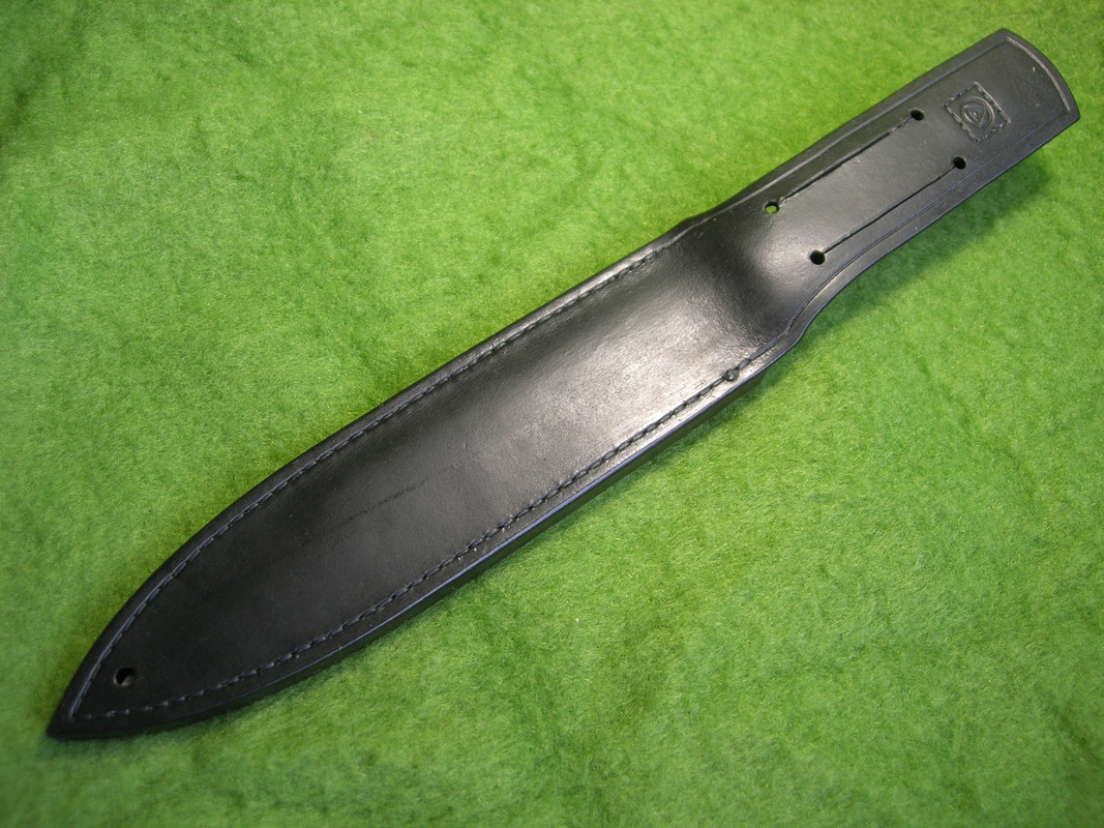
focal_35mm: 38
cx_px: 552
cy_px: 414
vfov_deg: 37.7
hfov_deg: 49.0
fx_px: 1212
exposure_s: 1/25
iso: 64
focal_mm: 7.8
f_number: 2.8
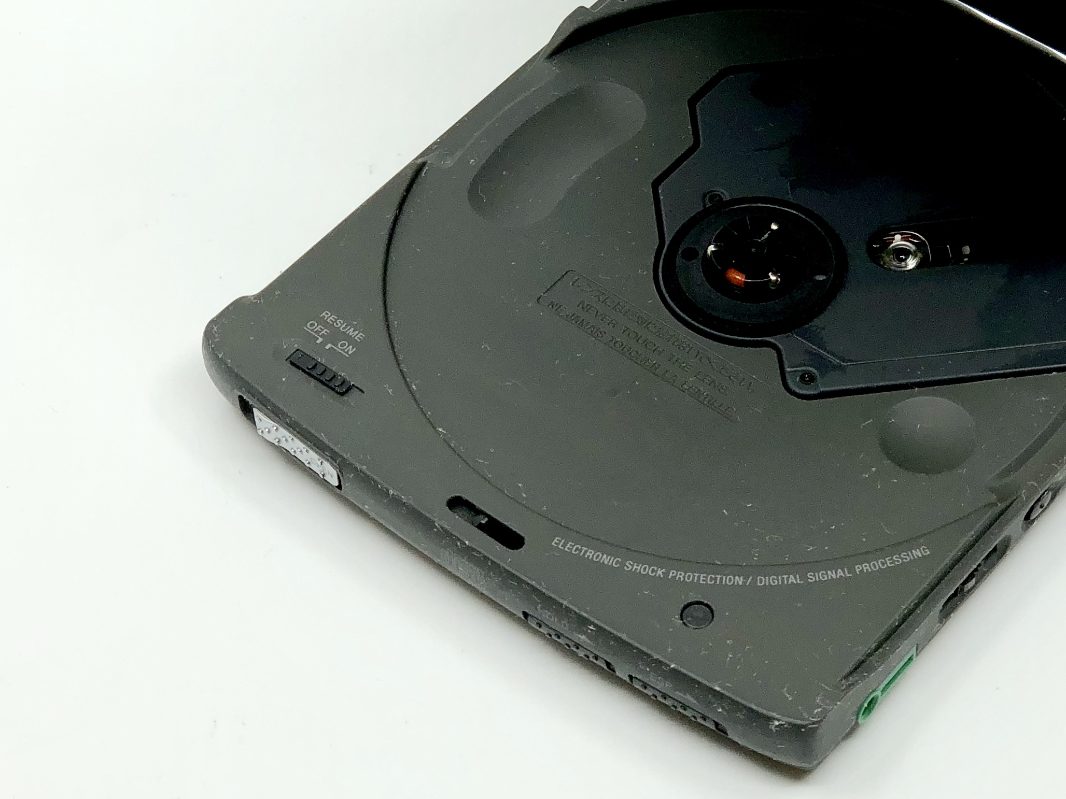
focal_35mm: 102
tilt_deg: -48.2
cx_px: 701
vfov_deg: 14.5
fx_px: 3141
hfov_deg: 19.2
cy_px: 246
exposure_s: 1/182
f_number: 2.4
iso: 16
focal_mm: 6
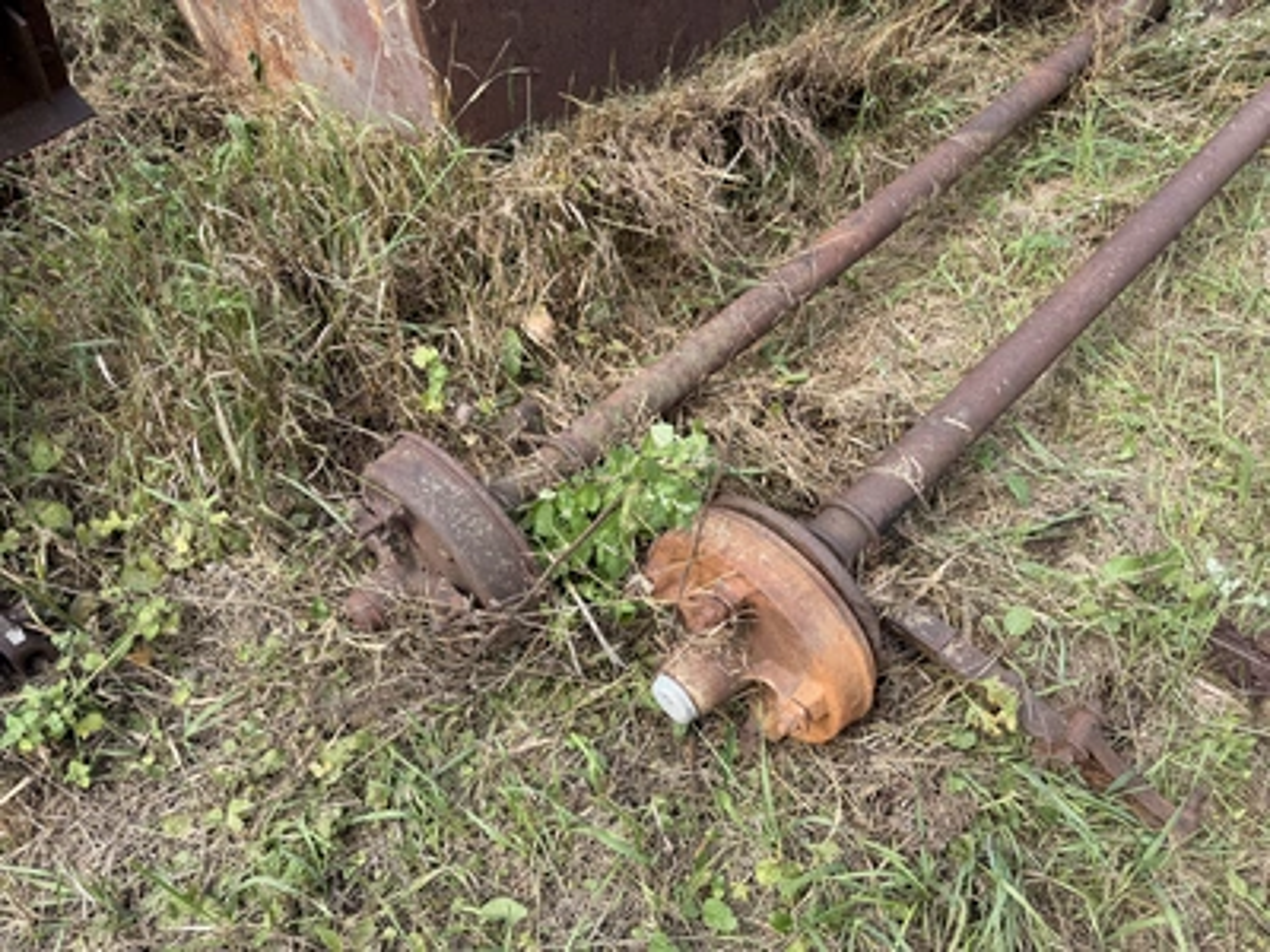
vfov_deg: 56.8
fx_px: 881
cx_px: 635
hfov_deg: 71.6
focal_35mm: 24
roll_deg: +8.7
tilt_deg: -41.8
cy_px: 476
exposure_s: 1/920
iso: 80
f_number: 1.78
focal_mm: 6.76
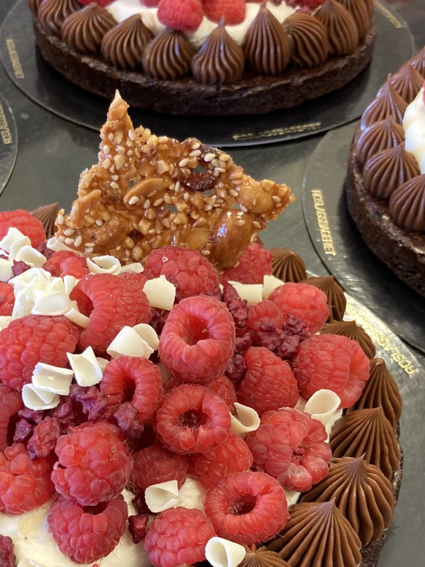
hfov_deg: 28.9
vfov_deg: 37.8
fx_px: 819
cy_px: 371
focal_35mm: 50
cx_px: 143
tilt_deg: -47.5
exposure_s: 1/50
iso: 250
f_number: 1.8
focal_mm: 3.99
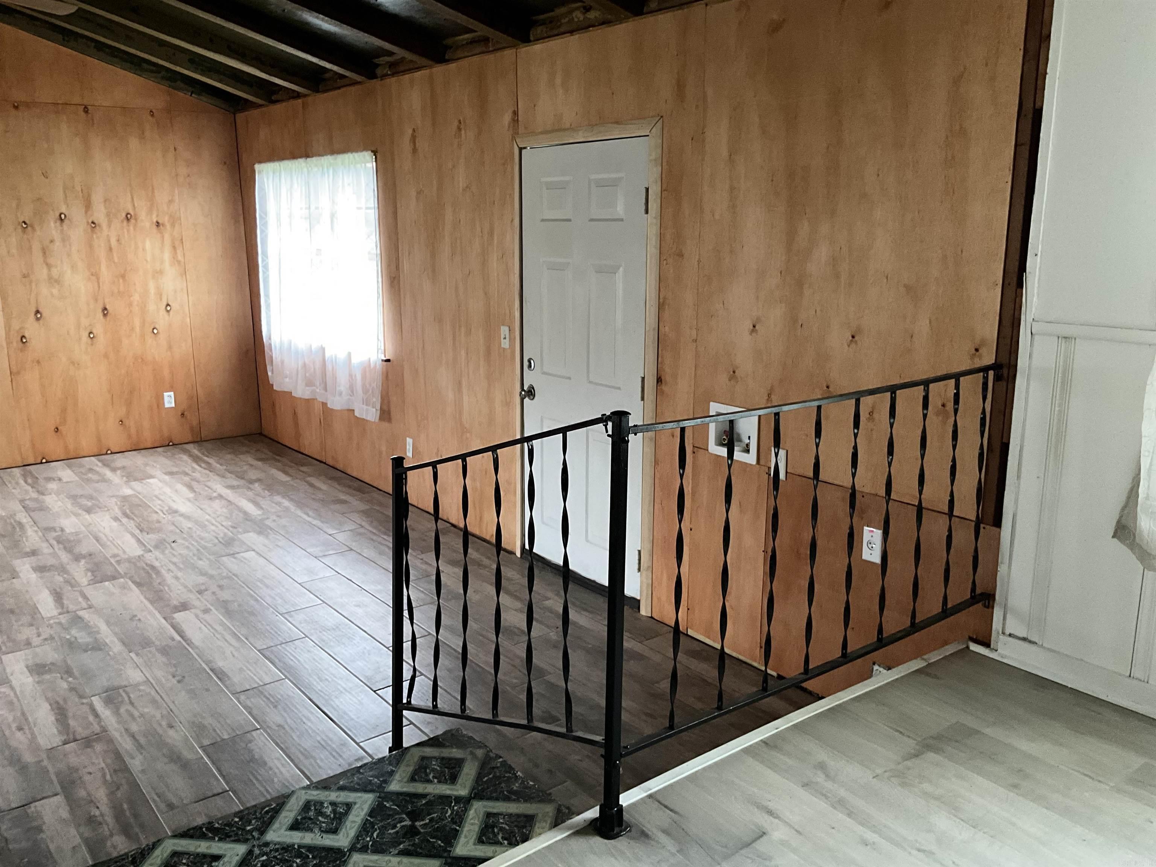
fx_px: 968
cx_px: 578
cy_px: 434
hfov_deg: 61.7
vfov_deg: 48.2
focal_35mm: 29
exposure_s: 1/50
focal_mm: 3
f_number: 1.8
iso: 320
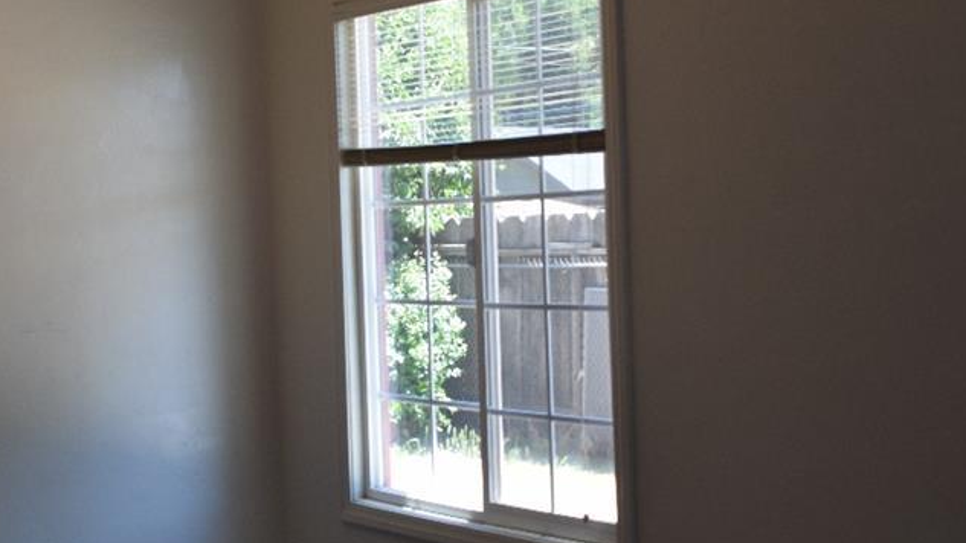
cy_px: 275
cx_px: 447
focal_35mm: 67
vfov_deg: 18.0
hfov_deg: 31.4
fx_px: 1716
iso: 400
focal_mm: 18
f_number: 5.6
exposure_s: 1/125
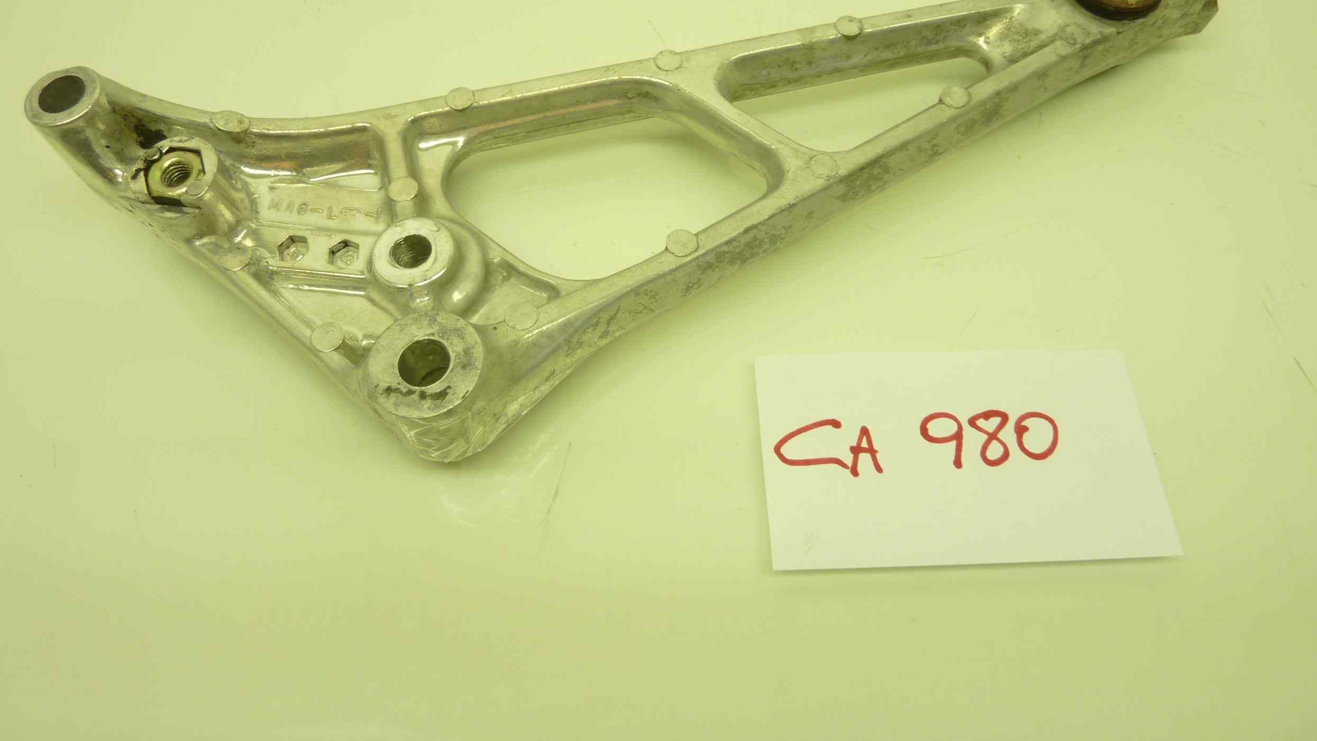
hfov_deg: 67.9
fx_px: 978
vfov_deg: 41.0
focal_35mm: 28
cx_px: 669
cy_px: 255
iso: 80
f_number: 3.3
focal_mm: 4.1
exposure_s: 1/30
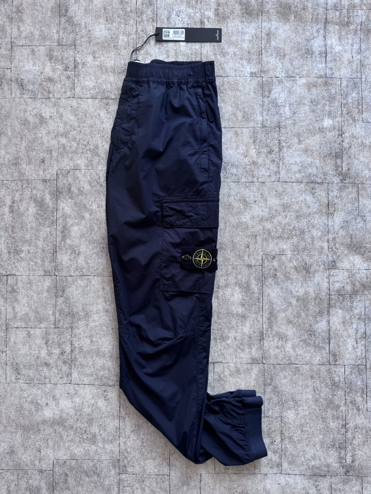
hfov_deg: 56.8
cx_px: 186
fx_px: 343
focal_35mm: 24
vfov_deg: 71.6
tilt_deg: -87.4
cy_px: 247
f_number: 1.78
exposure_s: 1/121
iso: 64
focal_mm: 6.76
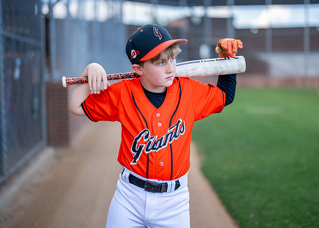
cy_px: 109
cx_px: 163
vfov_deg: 25.3
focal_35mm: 56
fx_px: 508
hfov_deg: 34.9
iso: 125
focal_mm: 50
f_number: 1.2
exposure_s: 1/2000
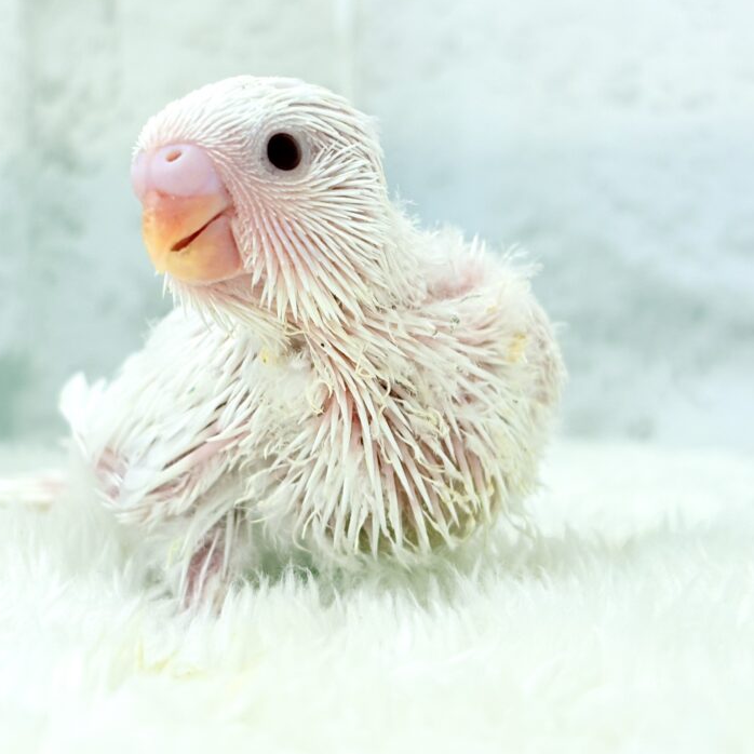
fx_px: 1947
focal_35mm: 79
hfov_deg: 21.9
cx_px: 320
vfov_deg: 21.9
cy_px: 324
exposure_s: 1/50
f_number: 1.6
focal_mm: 5.96
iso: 32
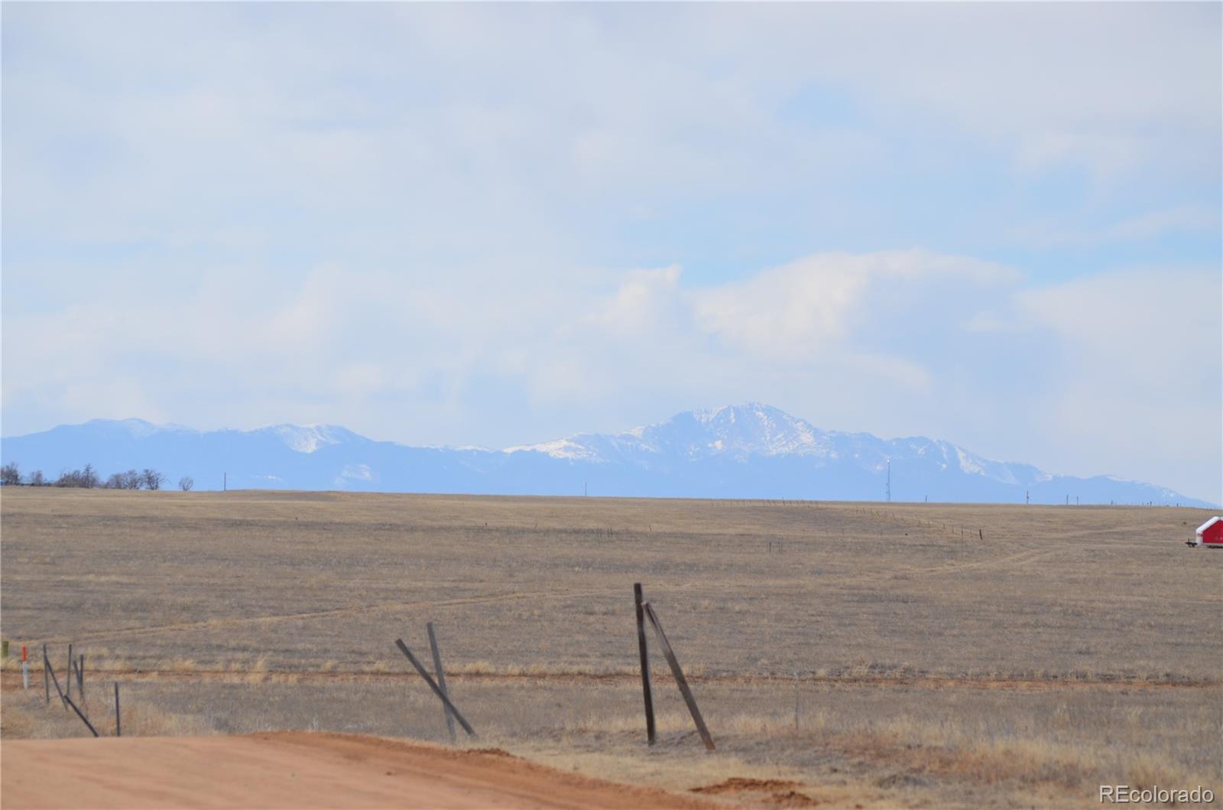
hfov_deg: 9.2
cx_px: 612
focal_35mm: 225
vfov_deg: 6.1
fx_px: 7626
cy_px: 405
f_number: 5.6
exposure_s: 1/2000
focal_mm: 150
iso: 280
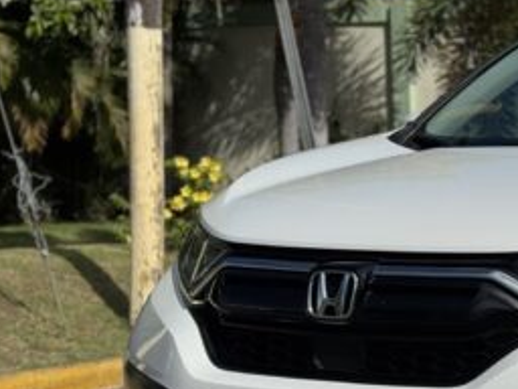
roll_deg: +0.4
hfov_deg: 15.8
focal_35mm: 120
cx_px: 631
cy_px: 271
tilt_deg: -3.8
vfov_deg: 12.3
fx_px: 1796
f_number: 1.78
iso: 80
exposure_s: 1/12500
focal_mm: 6.76
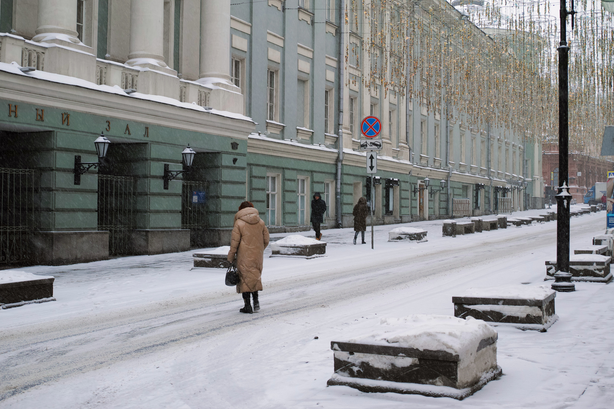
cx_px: 307
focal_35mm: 45
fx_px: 767
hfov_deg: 43.6
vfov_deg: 29.9
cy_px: 204
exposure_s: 1/125
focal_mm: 30
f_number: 4
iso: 100
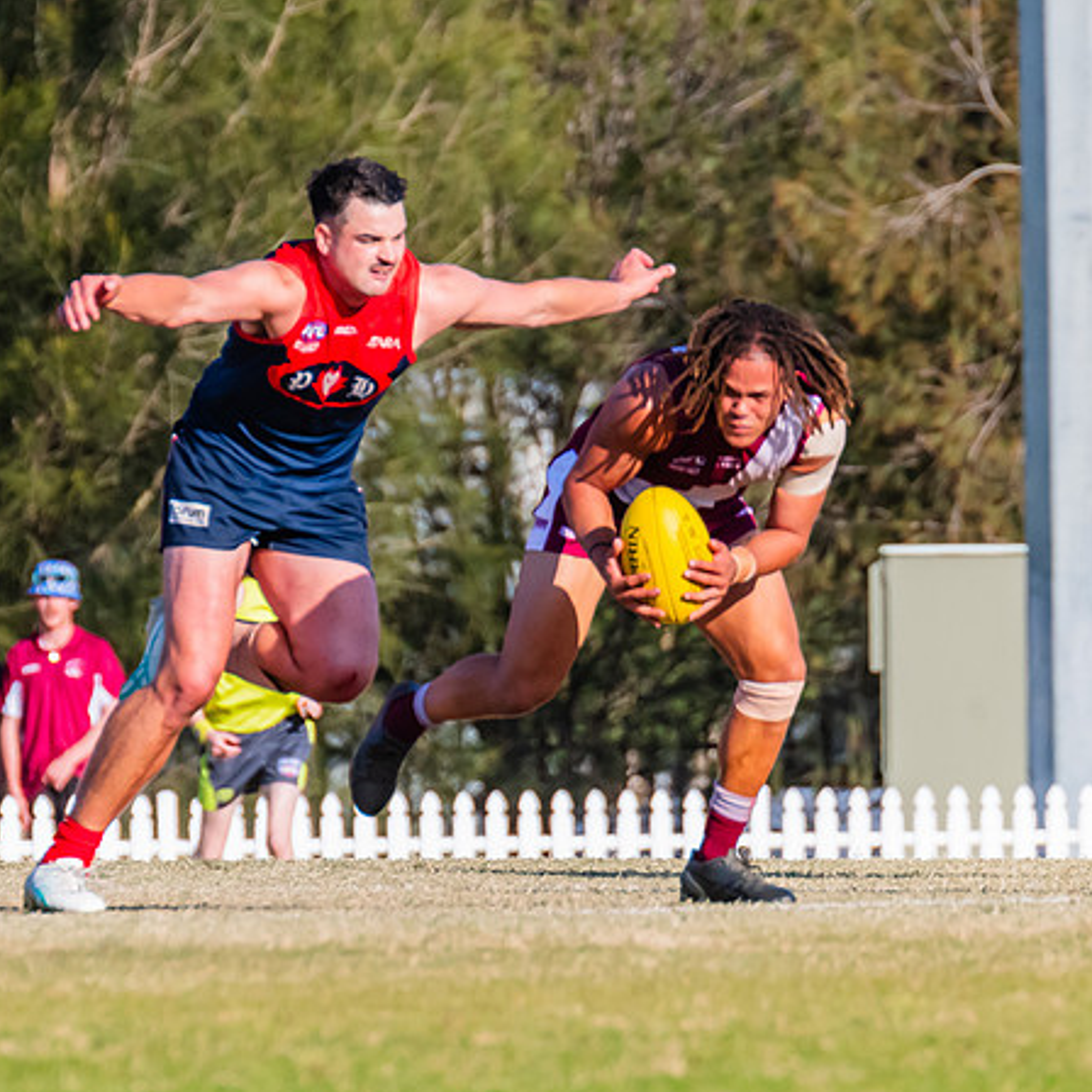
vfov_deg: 1.7
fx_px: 37118
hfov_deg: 1.7
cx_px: 570
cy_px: 659
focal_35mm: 1040
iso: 800
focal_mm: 420
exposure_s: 1/1600
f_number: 9
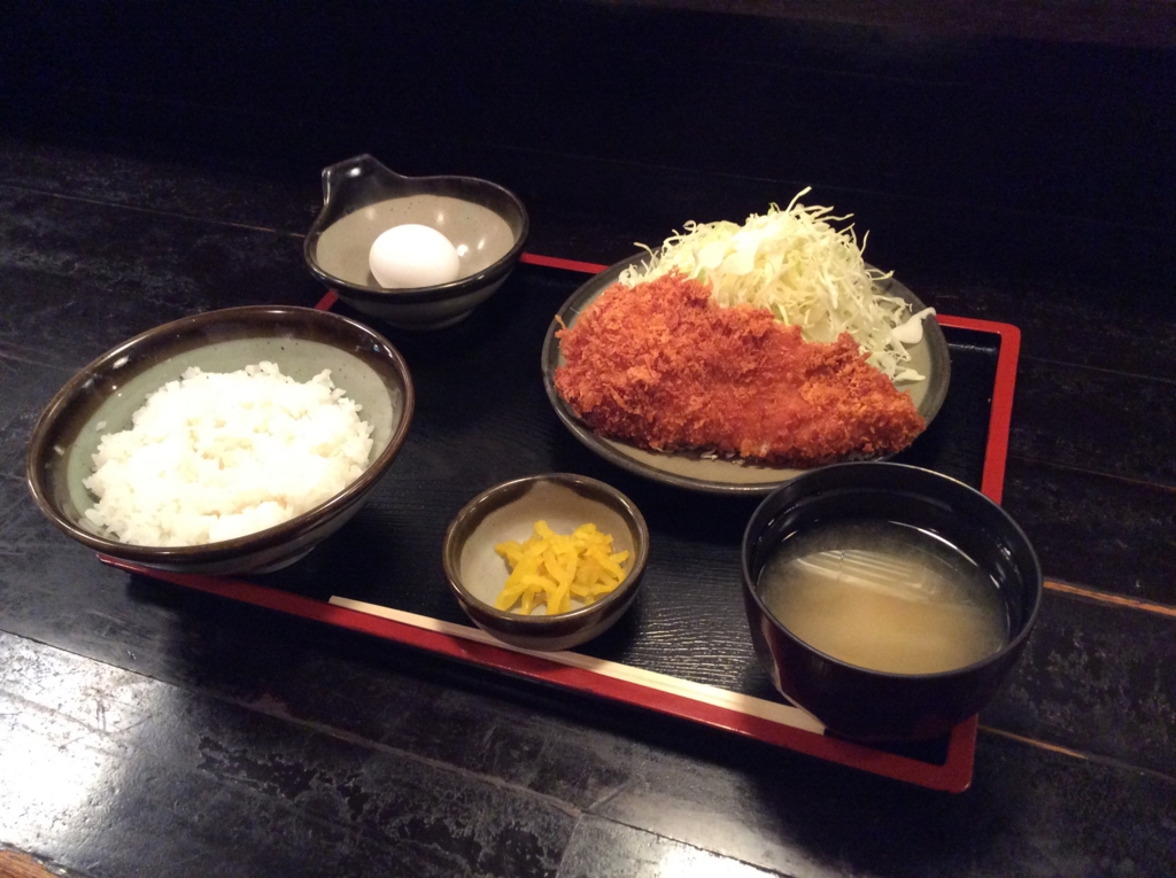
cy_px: 439
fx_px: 1086
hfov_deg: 56.9
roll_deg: +4.9
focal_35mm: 32
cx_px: 588
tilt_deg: -43.9
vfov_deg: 44.1
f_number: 2.4
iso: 320
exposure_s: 1/20
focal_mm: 3.3
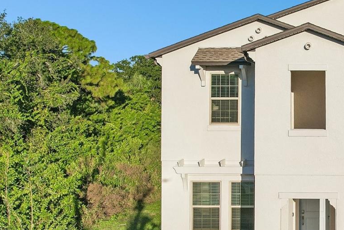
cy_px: 196
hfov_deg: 38.8
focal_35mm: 46
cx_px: 329
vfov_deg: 28.4
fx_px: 440
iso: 100
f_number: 2.8
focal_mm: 8.4
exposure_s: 1/2500
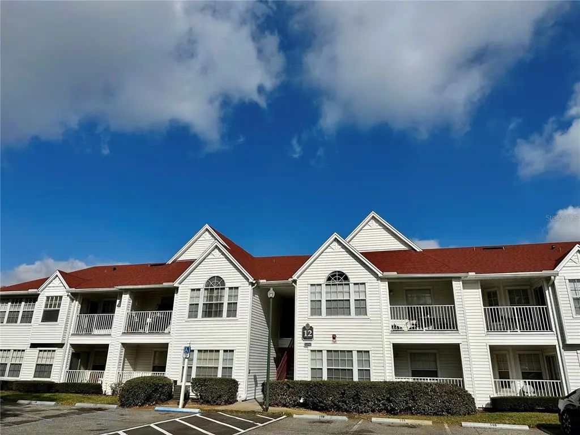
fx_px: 402
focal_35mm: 24
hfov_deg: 71.6
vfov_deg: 56.8
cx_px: 290
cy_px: 218
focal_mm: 6.86
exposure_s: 1/13699
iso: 80
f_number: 1.78
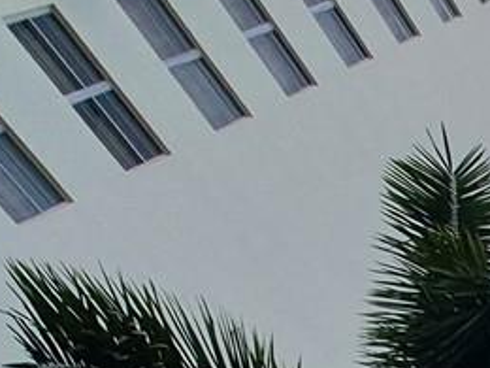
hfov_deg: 16.8
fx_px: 1132
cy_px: 1012
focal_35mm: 80
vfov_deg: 12.2
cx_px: 1027
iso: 40
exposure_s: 1/1568
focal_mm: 1.74
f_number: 2.2
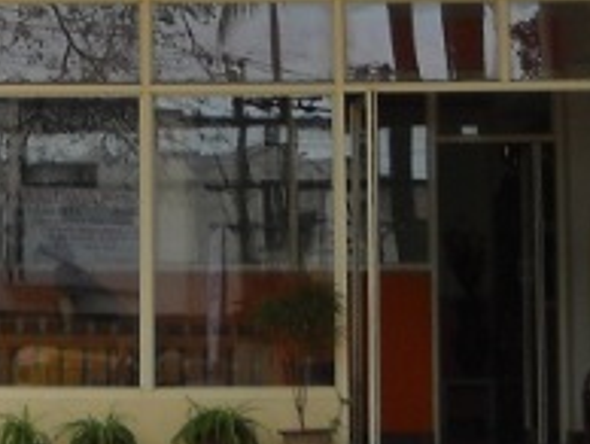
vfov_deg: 8.6
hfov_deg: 11.5
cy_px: -271
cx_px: -30
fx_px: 2884
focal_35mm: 169
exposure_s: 1/209
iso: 64
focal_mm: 6.72
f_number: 3.1
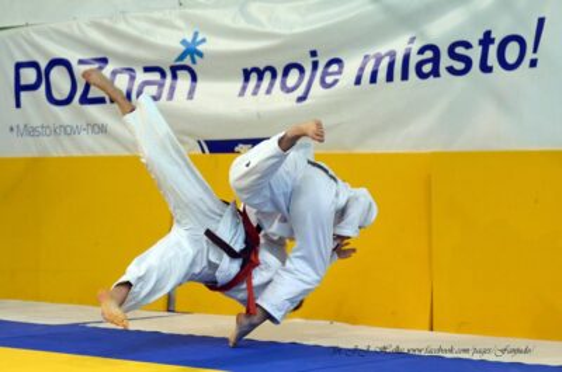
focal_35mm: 75
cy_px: 186
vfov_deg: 18.1
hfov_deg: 27.0
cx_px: 281
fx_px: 1168
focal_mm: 50
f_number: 2.5
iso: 800
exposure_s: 1/800
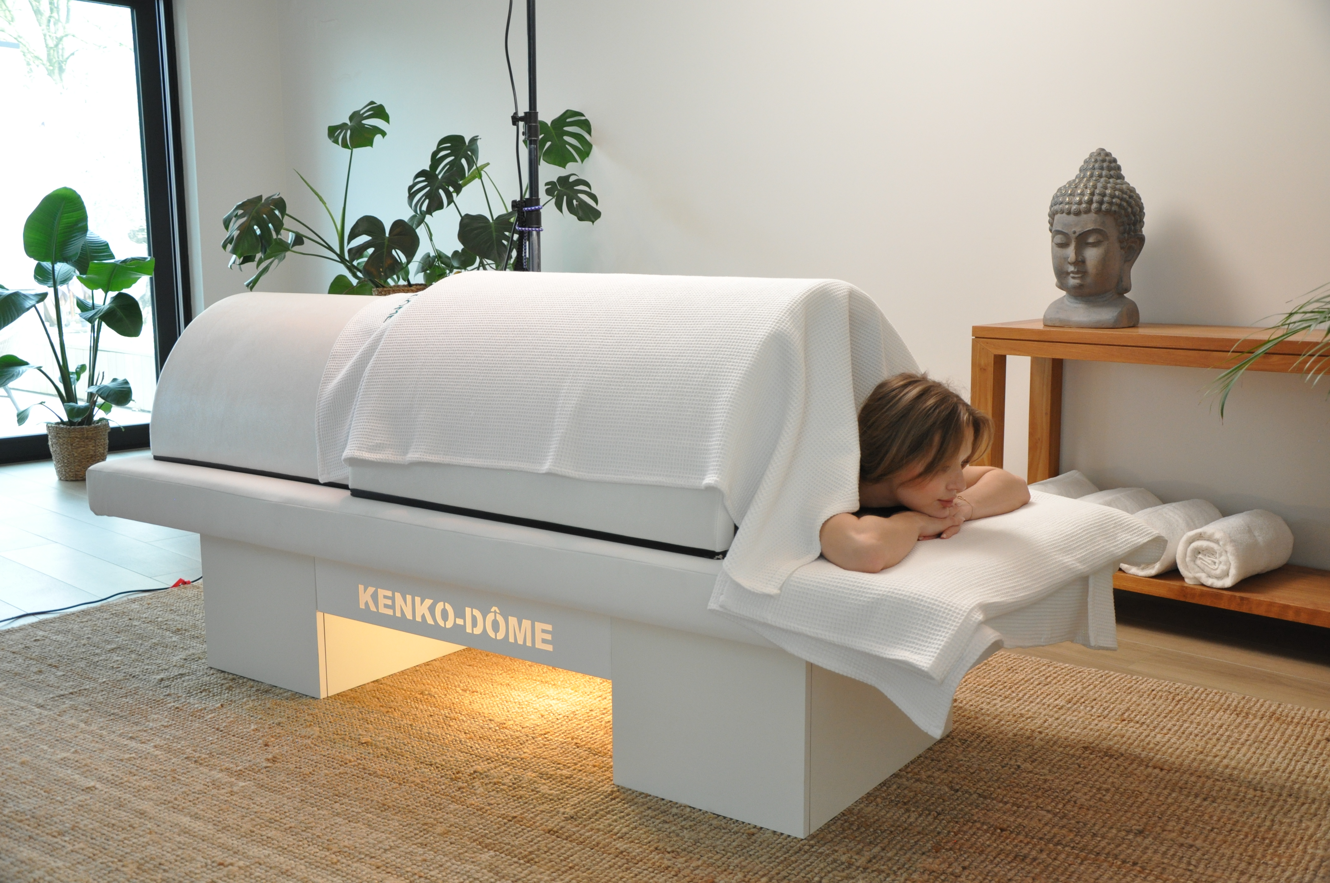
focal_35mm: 38
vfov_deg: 35.4
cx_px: 665
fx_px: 1384
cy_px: 442
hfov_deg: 51.3
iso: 800
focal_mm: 25
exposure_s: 1/100
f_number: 4
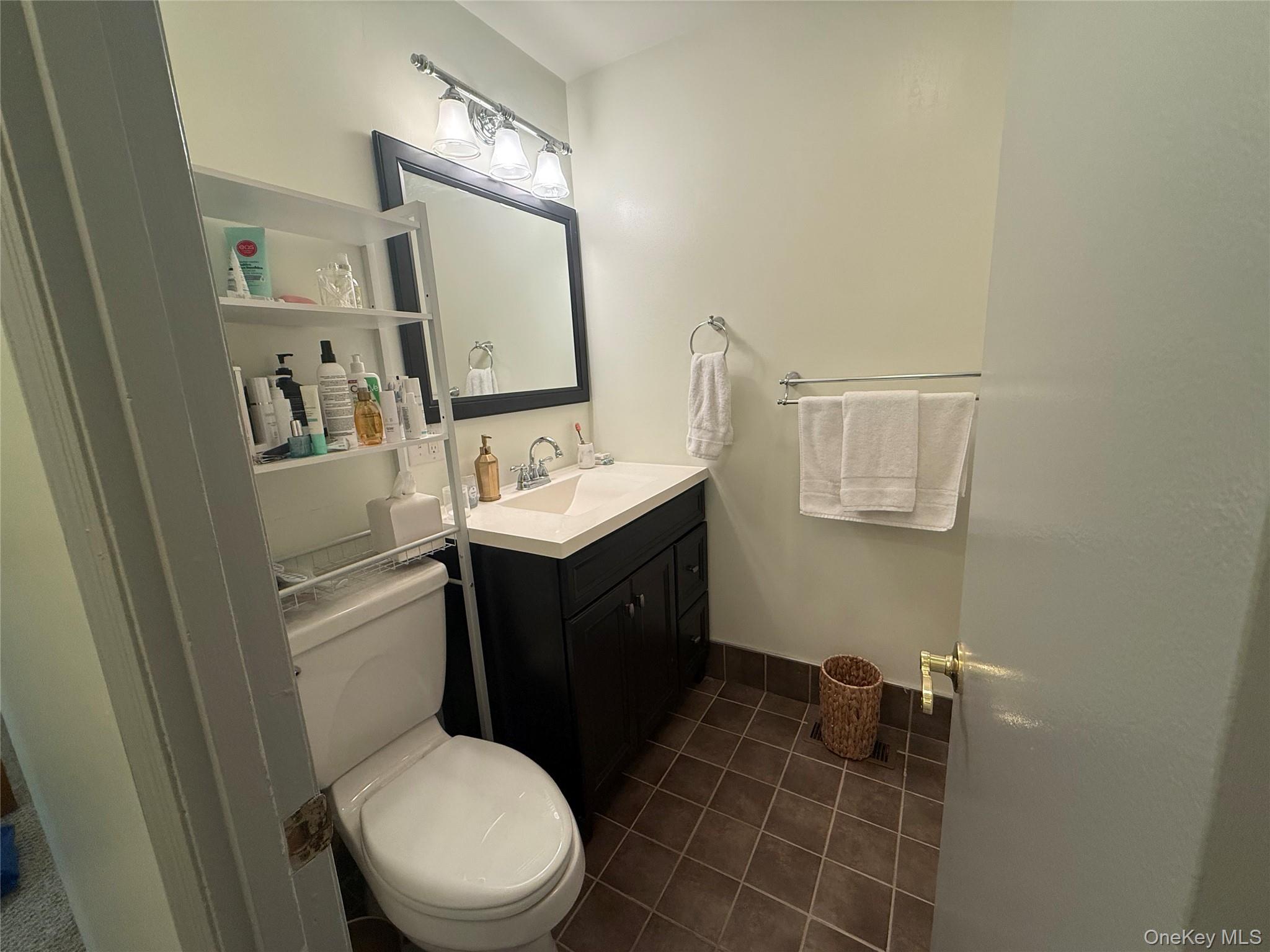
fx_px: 514
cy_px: 476
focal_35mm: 14
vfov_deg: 85.7
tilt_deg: -11.4
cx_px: 635
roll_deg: +2.4
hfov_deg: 102.1
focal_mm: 2.22
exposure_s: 1/120
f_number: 2.2
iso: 200
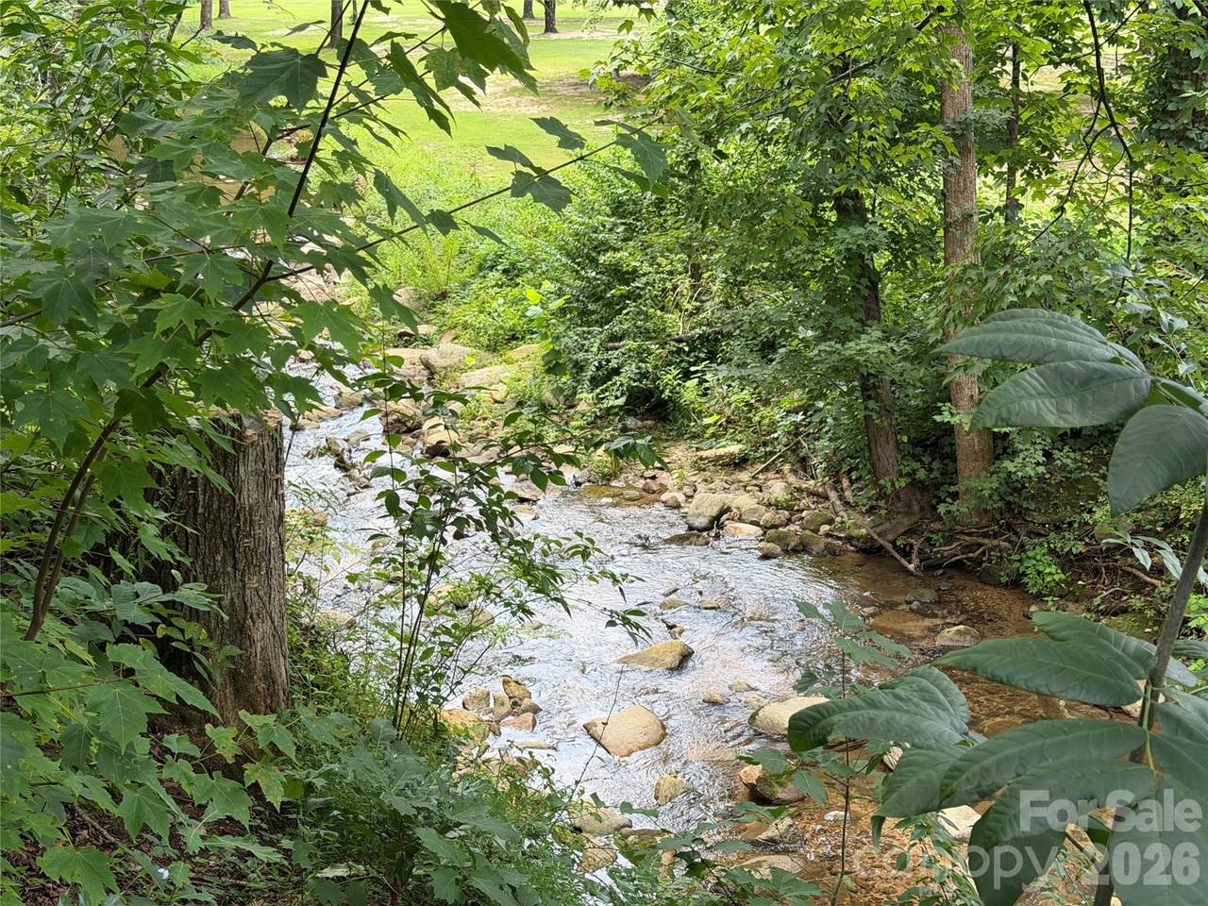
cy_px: 453
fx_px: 1675
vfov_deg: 30.3
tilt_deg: -19.5
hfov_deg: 39.7
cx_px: 604
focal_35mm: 48
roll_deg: +0.1
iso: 64
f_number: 1.78
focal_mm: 6.76
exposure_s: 1/386
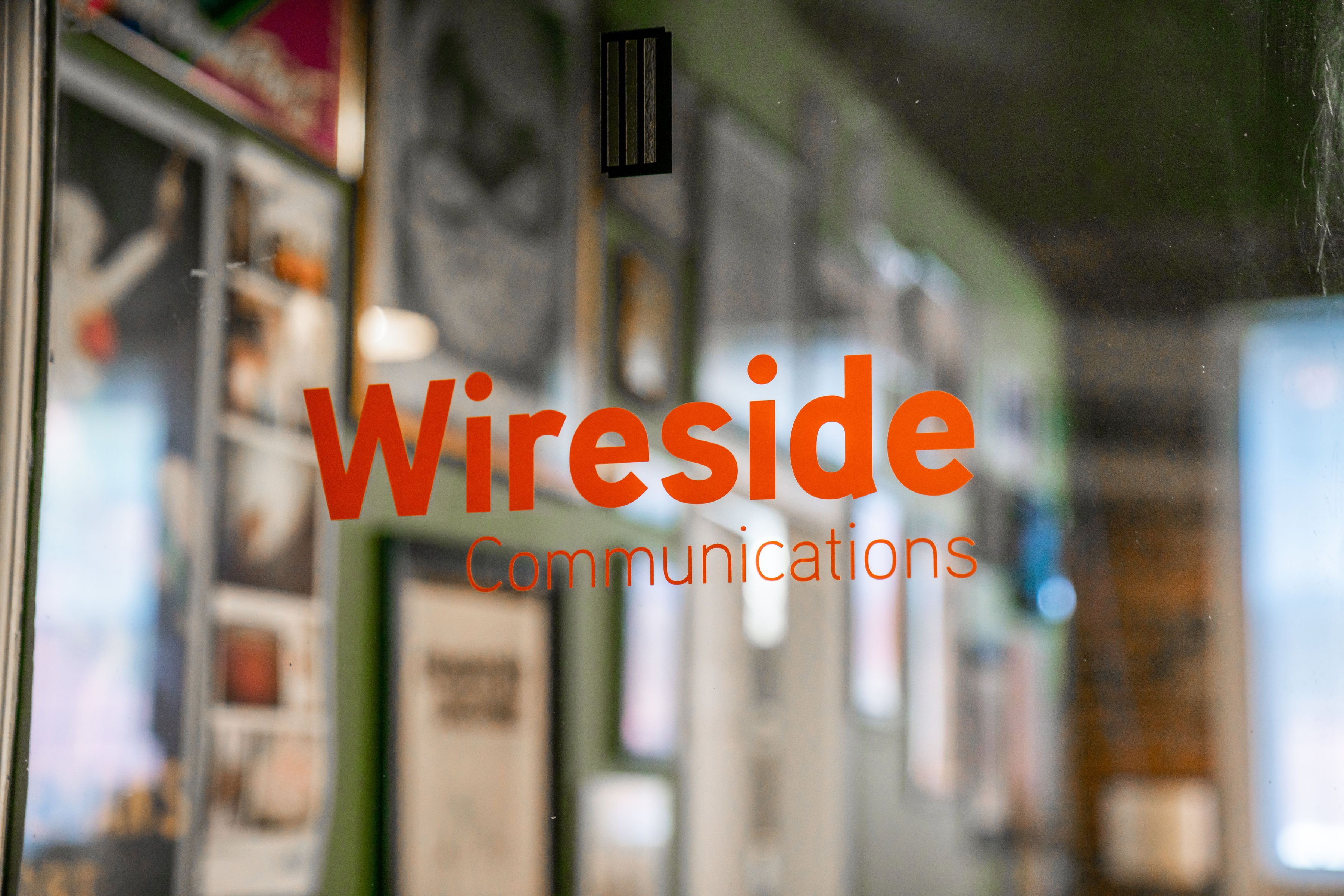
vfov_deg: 19.5
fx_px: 2613
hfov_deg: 28.8
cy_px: 448
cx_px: 672
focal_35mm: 70
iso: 800
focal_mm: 70
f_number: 2.8
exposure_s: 1/200
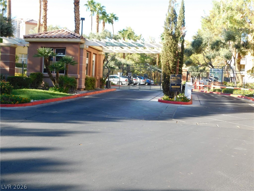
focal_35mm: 40
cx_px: 127
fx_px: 294
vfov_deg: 36.0
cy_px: 96
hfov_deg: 46.8
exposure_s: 1/200
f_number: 3.6
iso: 125
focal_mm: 7.1
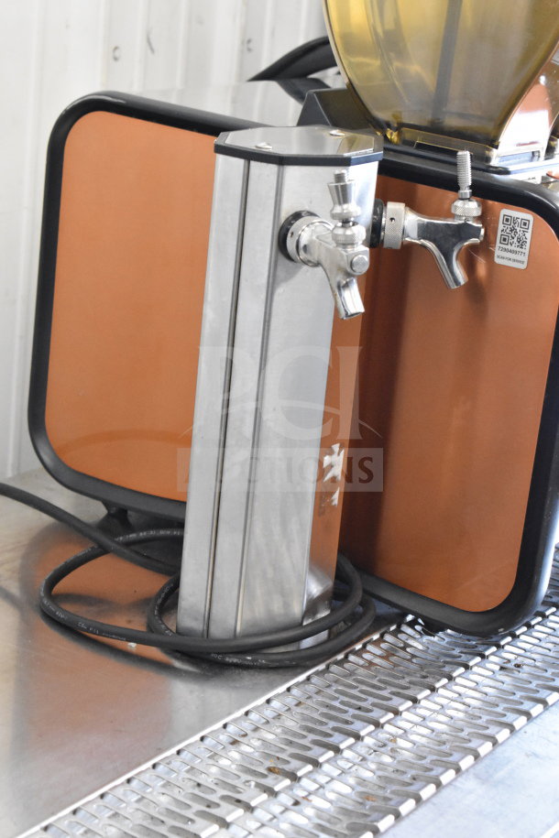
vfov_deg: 26.0
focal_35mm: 78
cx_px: 280
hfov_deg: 17.5
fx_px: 1817
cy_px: 419
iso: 6400
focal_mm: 52
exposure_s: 1/160
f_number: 6.3
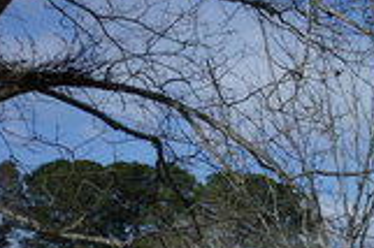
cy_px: 336
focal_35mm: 112
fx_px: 1162
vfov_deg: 11.8
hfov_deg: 14.1
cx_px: 829
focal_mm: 9.1
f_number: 2.8
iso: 125
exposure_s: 1/3200
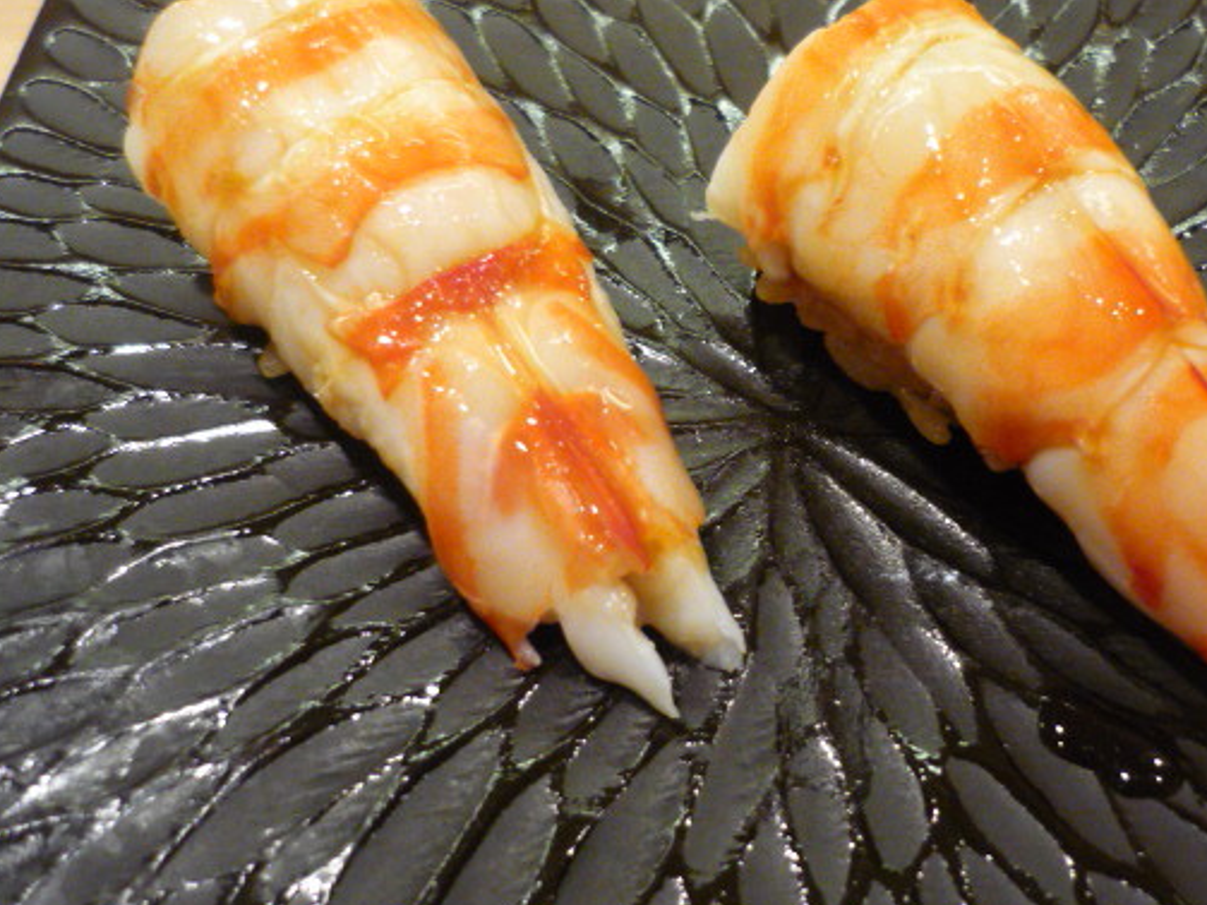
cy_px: 439
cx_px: 751
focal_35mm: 42
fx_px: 1464
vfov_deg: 34.3
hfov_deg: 44.5
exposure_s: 1/25
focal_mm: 5.5
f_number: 2.8
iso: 400
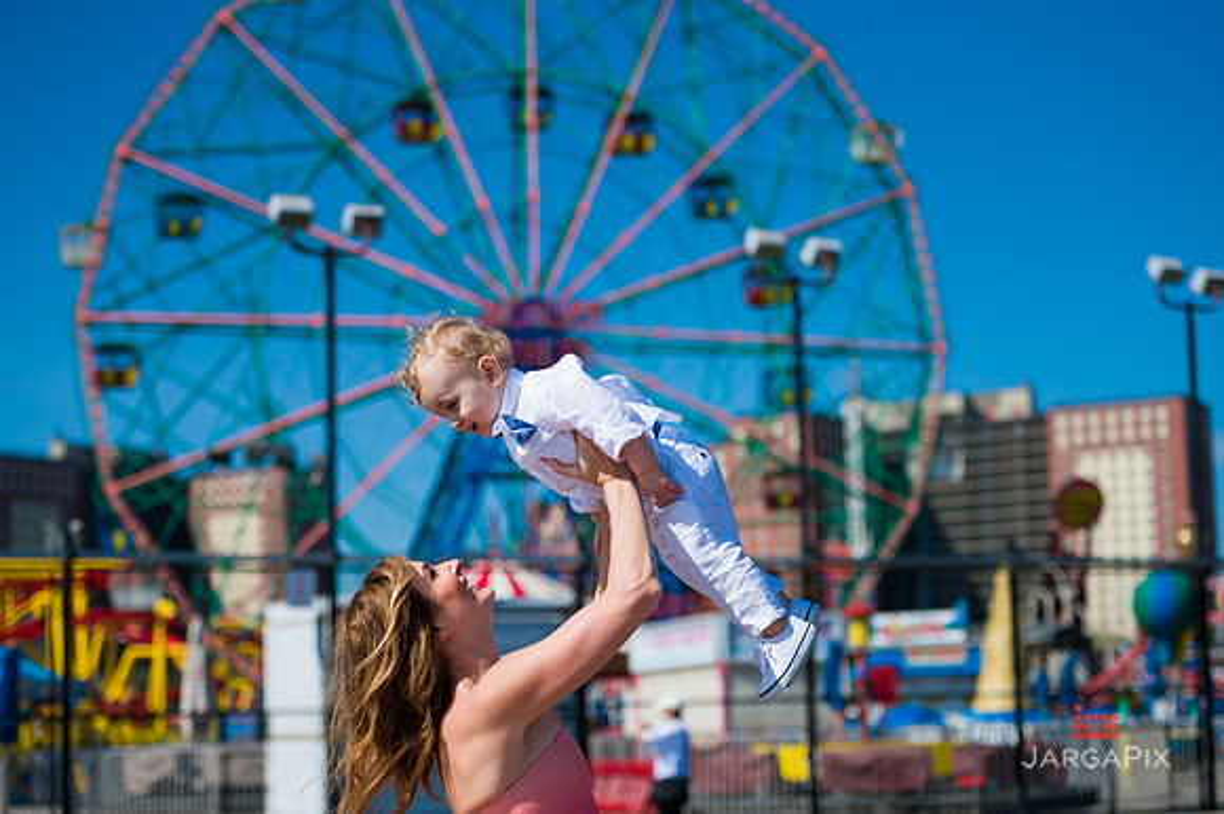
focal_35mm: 70
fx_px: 2379
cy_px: 407
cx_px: 612
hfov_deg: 28.9
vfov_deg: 19.4
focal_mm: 70
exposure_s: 1/6400
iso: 200
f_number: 3.2
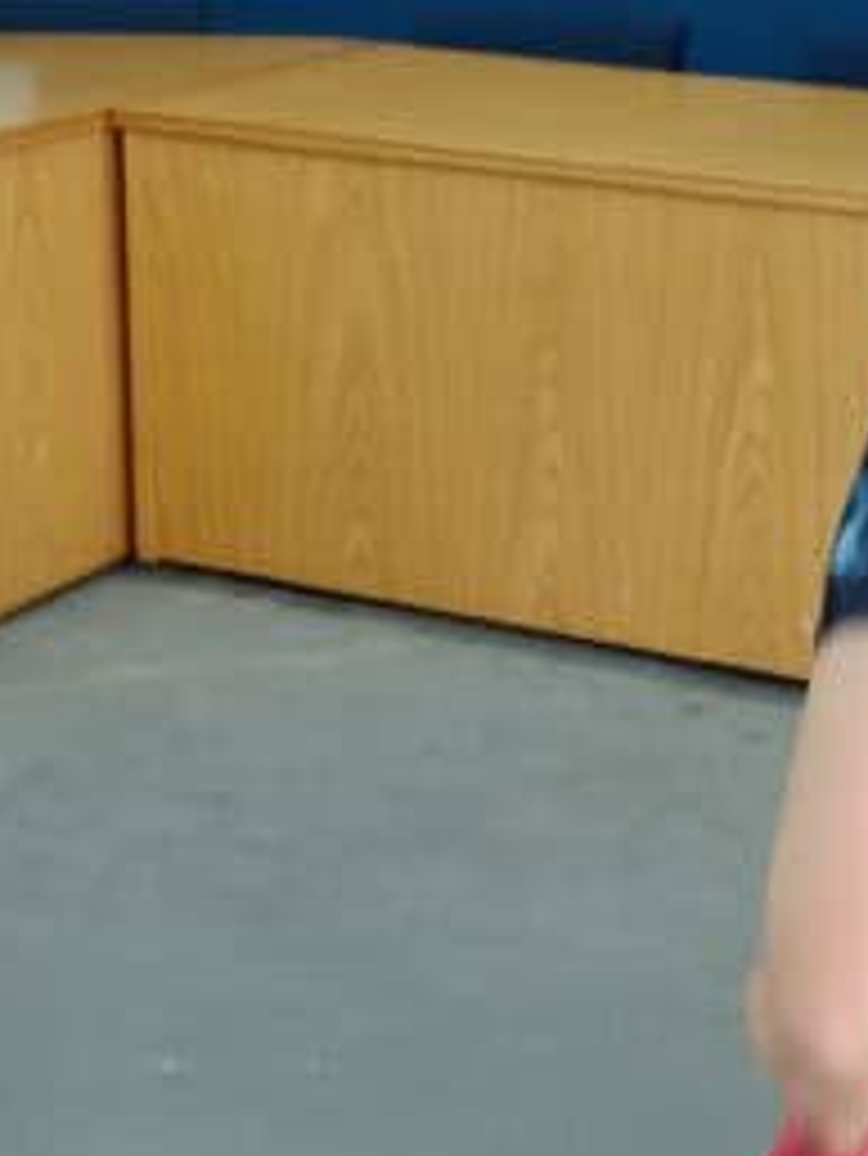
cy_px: 504
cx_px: 612
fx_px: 2706
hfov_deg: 18.1
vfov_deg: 24.1
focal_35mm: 81
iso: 925
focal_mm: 4
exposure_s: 1/33
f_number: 1.8
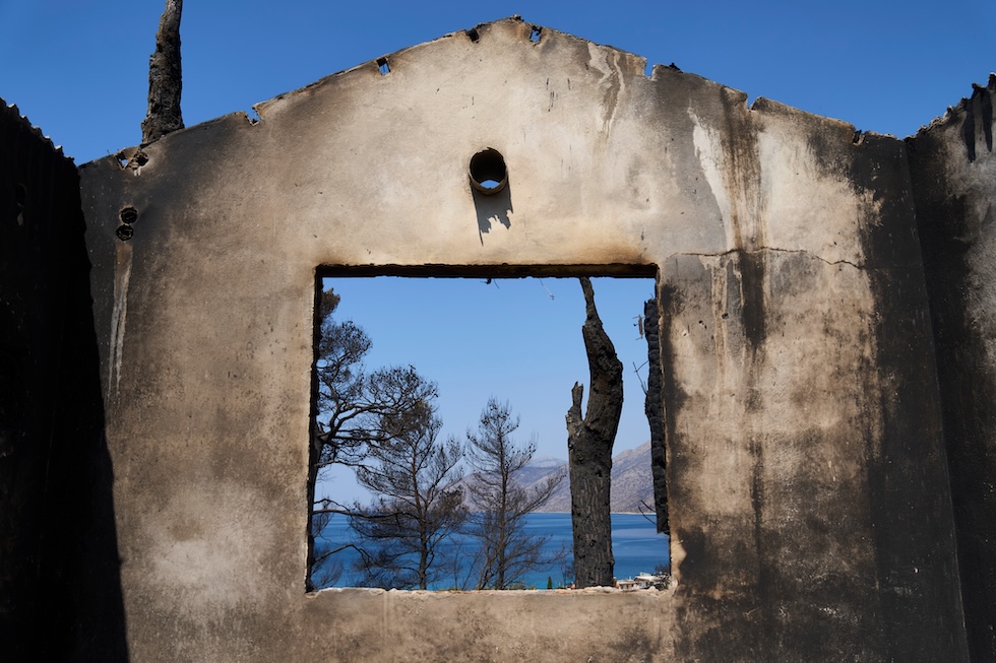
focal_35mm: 29
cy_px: 332
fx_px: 802
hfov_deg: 63.7
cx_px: 498
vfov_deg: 44.9
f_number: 4
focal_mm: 29
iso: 160
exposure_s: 1/1250
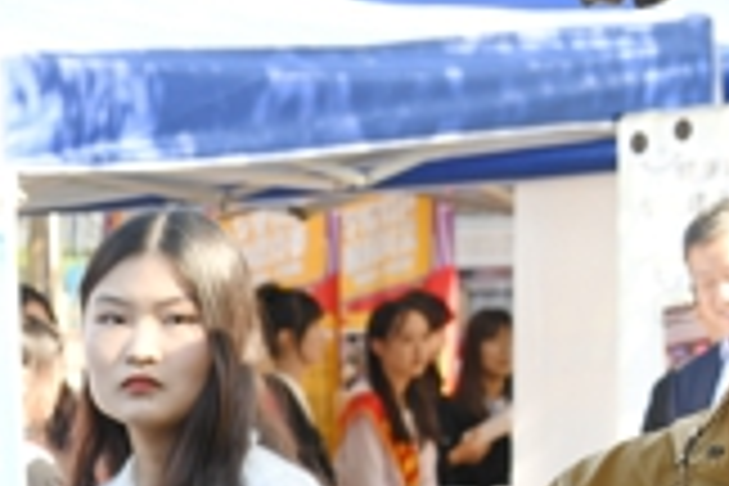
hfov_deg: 9.4
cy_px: 862
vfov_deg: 6.4
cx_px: -526
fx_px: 4252
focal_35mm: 210
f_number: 6.3
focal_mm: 50
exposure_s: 1/160
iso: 500
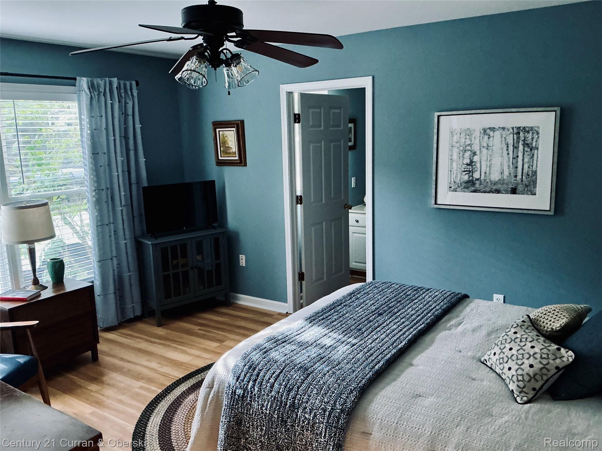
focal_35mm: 28
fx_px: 487
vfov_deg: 49.7
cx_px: 301
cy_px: 226
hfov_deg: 63.4
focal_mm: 3
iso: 250
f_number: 1.8
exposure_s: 1/40
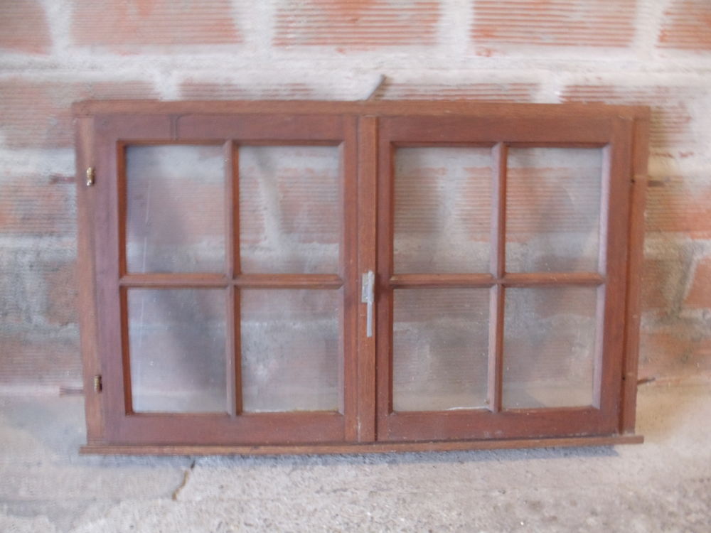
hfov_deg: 42.9
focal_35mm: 44
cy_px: 266
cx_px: 356
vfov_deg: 32.9
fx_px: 904
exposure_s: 1/2.5
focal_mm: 6
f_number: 3.5
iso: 400
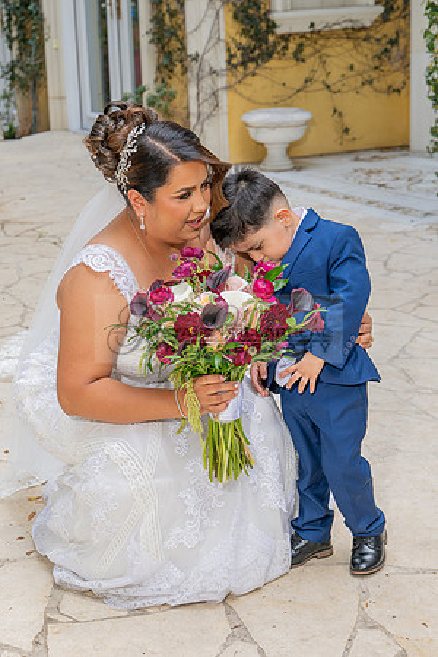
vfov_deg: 29.2
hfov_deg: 19.6
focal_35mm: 69
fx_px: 1259
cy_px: 329
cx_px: 123
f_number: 5
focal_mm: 46
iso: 200
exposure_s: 1/200
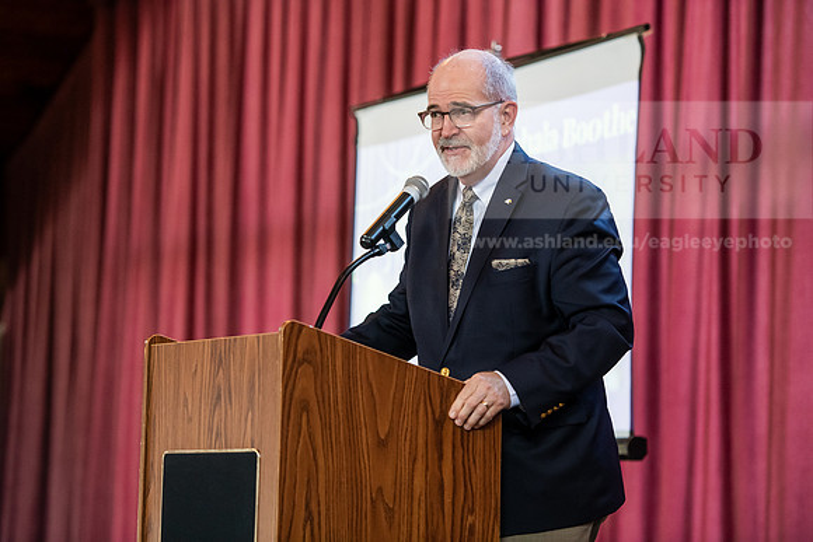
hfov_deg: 17.1
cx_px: 406
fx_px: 2711
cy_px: 271
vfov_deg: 11.4
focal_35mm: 120
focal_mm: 120
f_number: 3.2
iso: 2500
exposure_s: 1/200
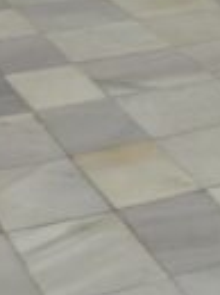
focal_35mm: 142
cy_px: -111
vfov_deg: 13.3
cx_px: 665
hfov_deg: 8.6
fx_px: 1207
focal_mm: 6.3
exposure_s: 1/100
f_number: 1.7
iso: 50
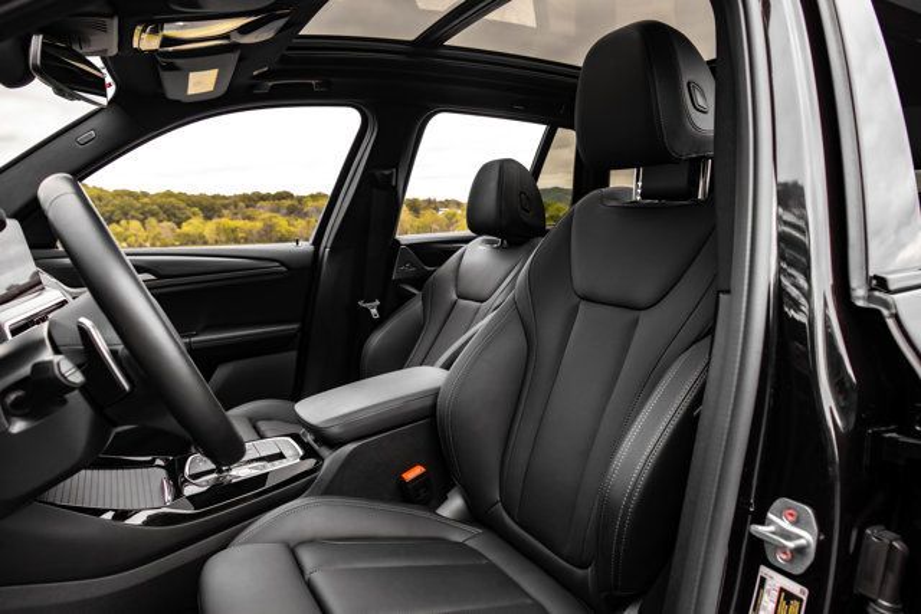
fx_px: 665
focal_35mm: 26
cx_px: 460
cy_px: 307
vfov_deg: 49.6
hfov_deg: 69.4
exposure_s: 1/200
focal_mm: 26
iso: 640
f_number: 6.3
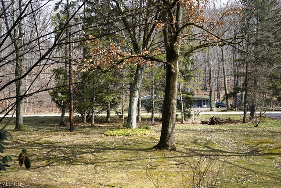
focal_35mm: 39
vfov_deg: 34.2
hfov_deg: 49.5
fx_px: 304
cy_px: 94
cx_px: 140
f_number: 5.6
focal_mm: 39
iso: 100
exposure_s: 1/200
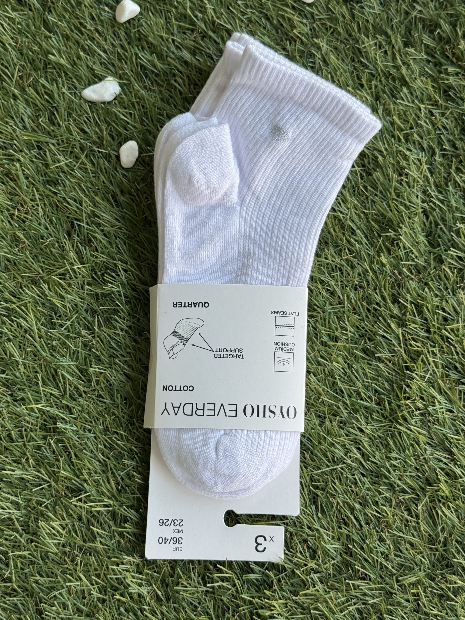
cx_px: 232
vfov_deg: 39.7
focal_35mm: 48
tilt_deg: -83.0
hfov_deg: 30.3
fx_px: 860
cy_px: 310
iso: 64
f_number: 1.78
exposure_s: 1/470
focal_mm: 6.76
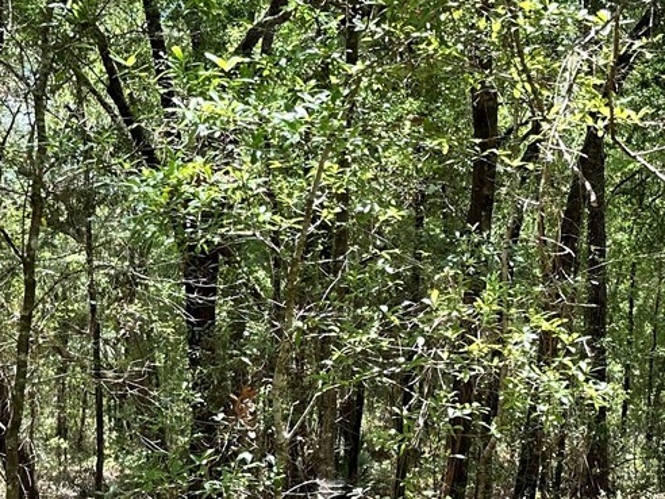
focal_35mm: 78
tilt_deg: +3.9
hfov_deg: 24.8
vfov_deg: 18.9
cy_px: 315
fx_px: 1498
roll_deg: +0.7
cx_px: 484
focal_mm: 6.86
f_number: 1.78
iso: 80
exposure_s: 1/718
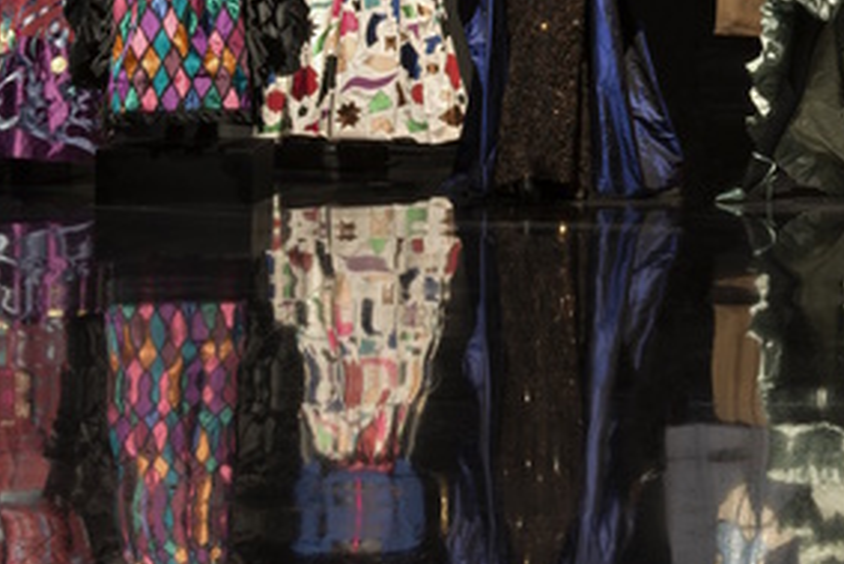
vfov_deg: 10.6
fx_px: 2979
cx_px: 814
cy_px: -122
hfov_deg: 15.9
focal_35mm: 127
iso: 200
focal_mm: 45
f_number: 16
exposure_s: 13
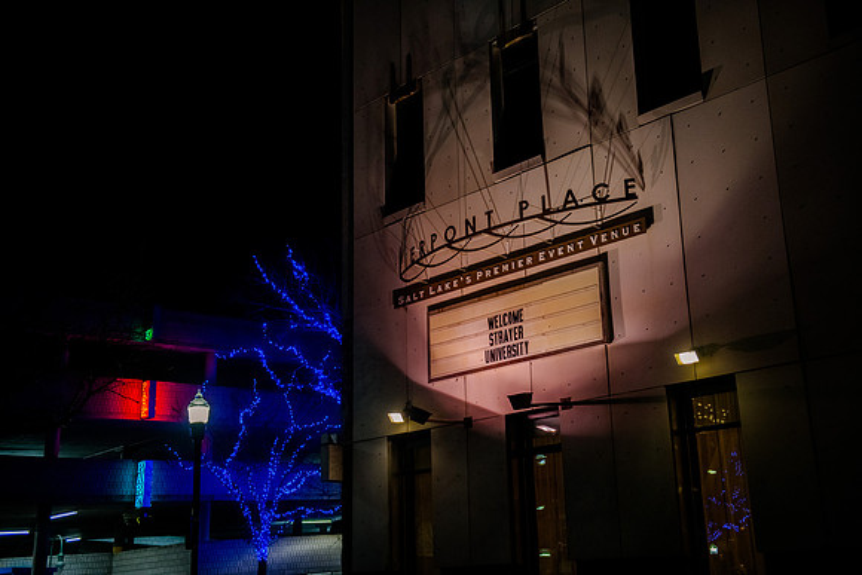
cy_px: 288
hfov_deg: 44.5
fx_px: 1054
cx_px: 431
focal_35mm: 44
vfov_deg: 30.5
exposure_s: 1/250
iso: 1250
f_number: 2.8
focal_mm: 44
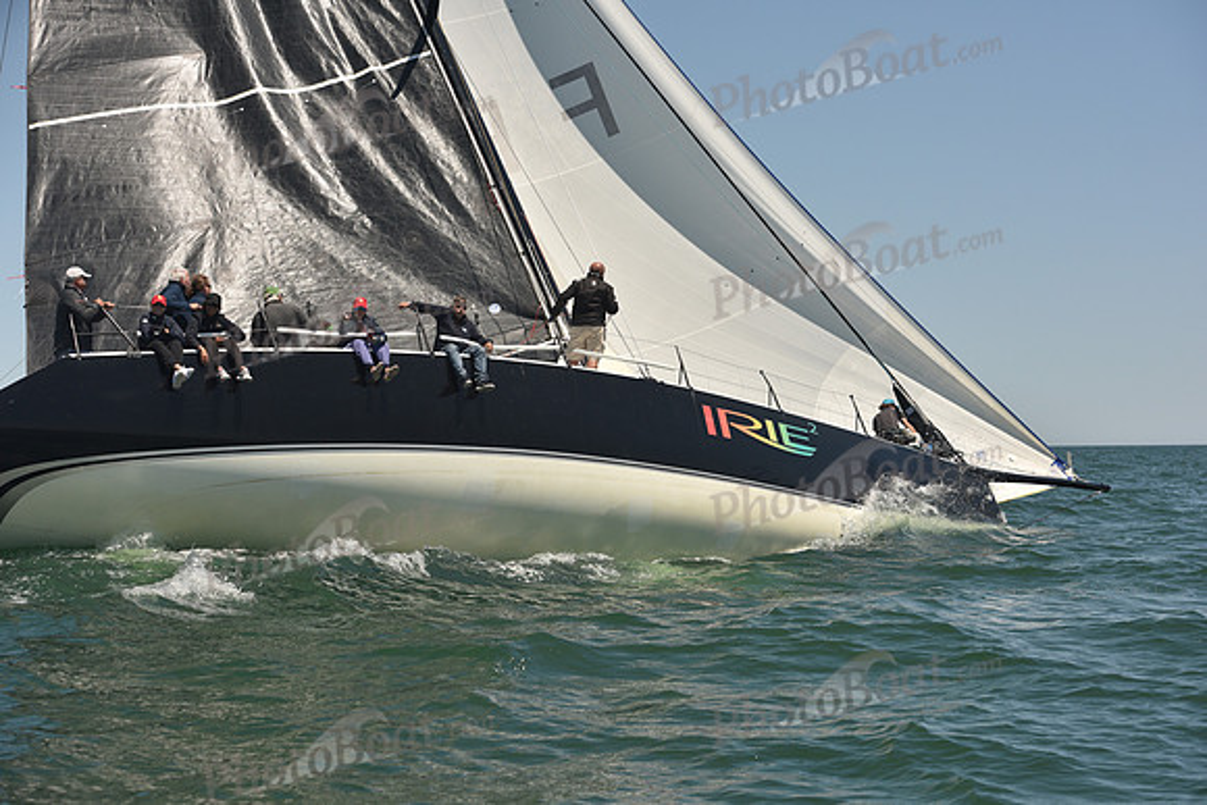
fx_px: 2347
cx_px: 604
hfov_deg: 28.8
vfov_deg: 19.5
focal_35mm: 70
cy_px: 402
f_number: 6.3
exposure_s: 1/800
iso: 250
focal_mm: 70
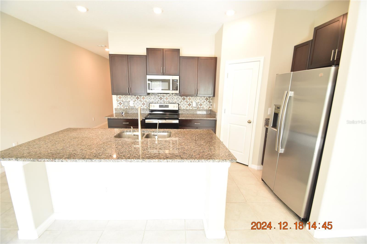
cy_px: 122
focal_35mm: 15
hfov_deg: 100.4
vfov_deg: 77.3
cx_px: 184
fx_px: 153
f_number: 4
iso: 800
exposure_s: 1/60
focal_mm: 10
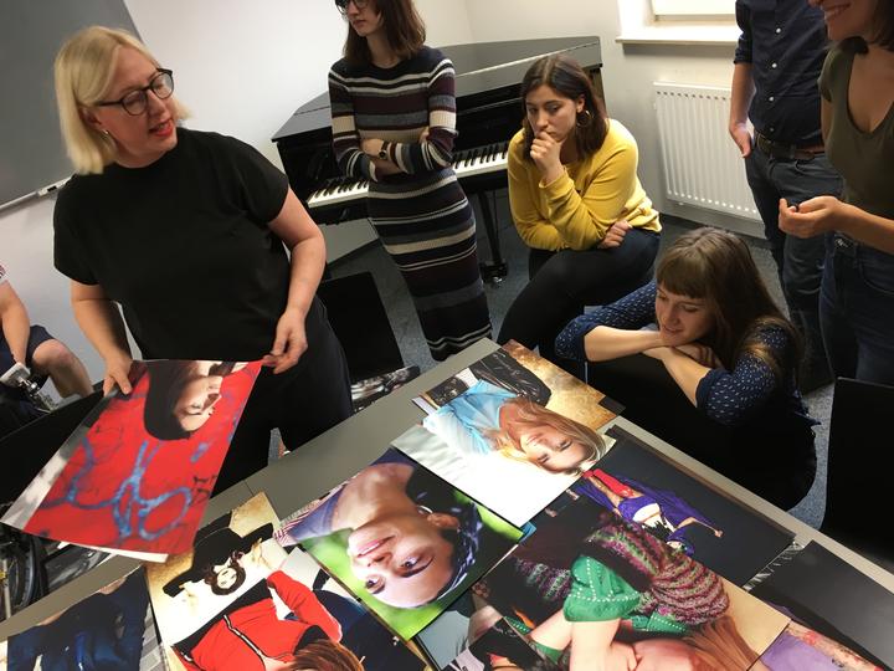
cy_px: 336
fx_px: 749
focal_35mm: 29
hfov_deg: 61.7
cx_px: 447
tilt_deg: -30.9
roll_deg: +17.5
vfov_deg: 48.2
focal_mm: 4.15
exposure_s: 1/33
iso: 80
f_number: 2.2
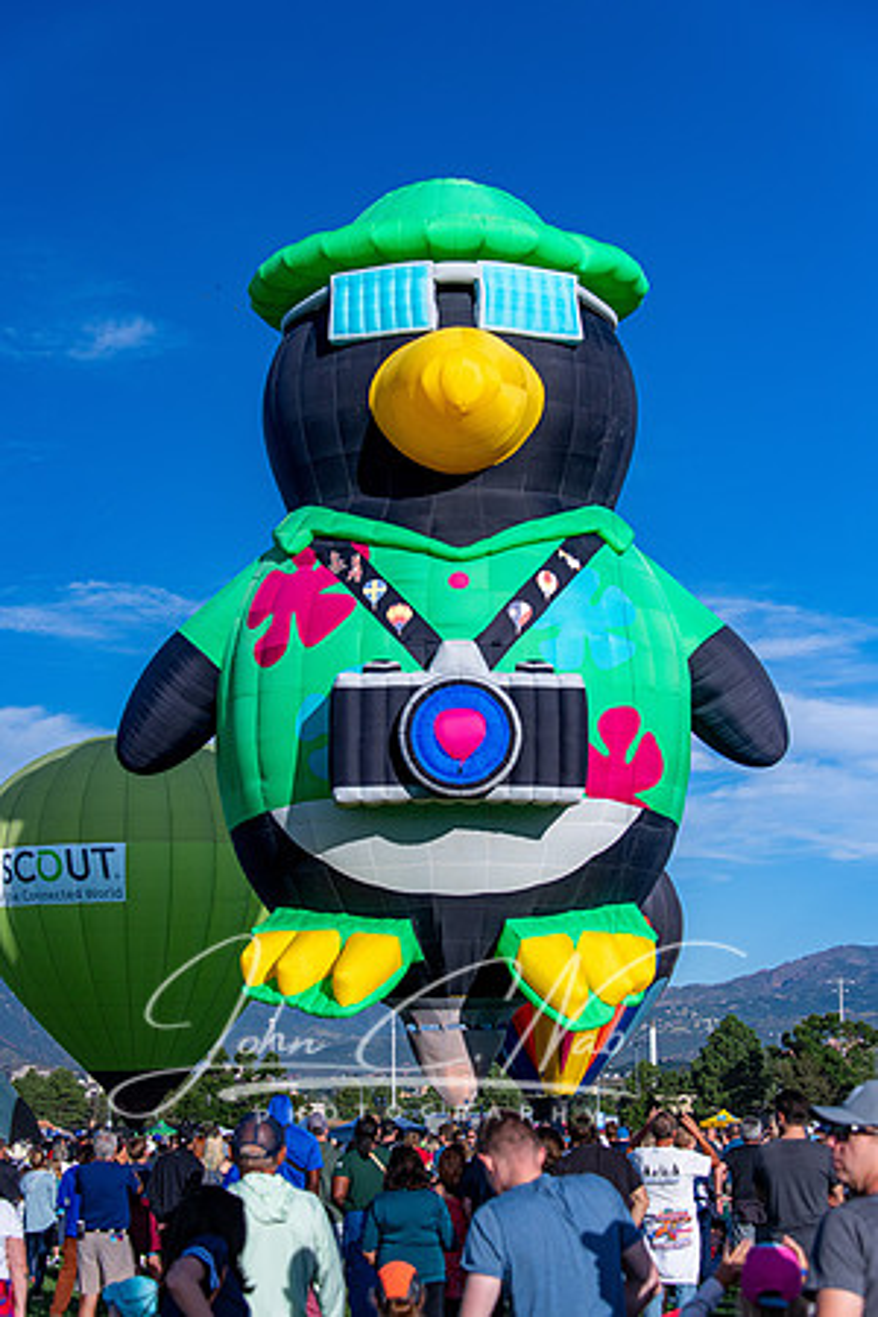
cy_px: 658
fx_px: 2049
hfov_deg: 24.2
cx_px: 439
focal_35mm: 56
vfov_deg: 35.6
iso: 400
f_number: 4.5
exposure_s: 1/4000
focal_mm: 56
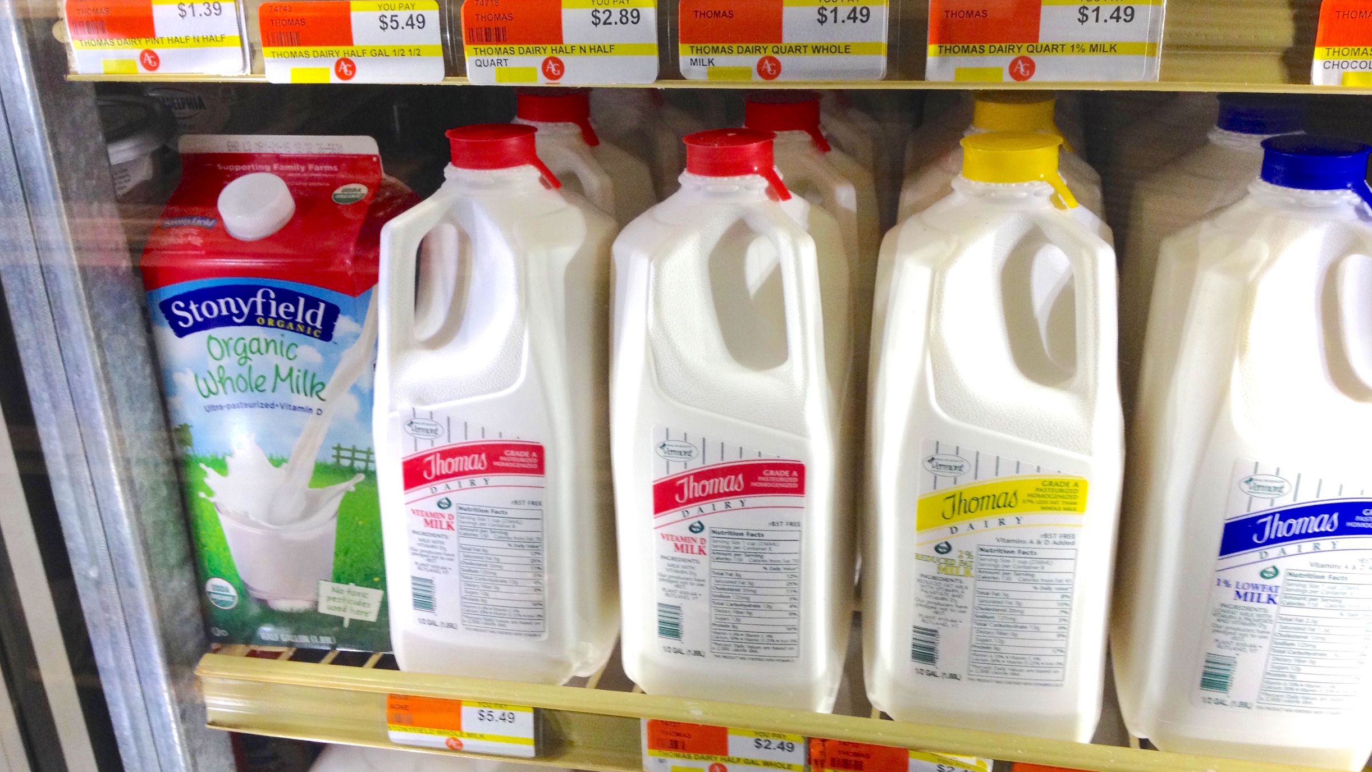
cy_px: 397
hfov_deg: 51.6
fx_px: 1419
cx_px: 697
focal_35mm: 39
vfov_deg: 30.4
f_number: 2.4
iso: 100
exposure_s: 1/120
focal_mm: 4.28
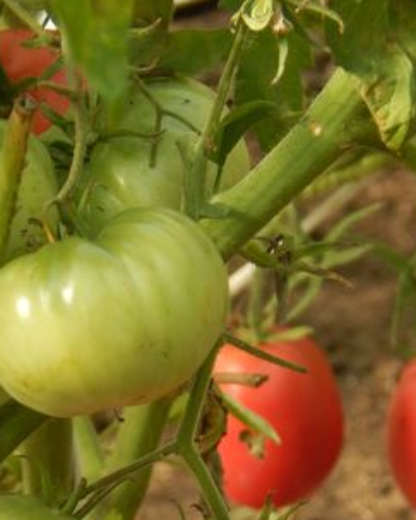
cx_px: 96
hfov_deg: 1.8
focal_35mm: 883
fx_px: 13596
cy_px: 488
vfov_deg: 2.2
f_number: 5.7
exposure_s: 1/60
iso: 125
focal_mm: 76.4
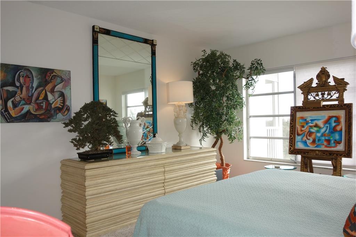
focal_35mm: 28
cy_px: 118
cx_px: 178
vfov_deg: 46.4
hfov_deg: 65.5
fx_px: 277
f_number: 3.2
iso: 125
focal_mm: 10.4
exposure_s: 1/100
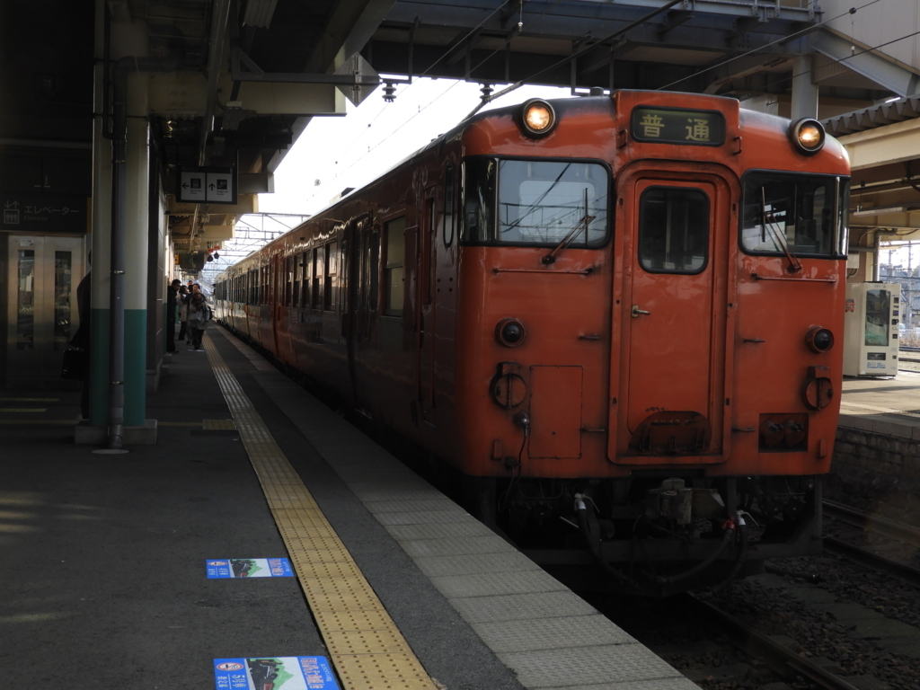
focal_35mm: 45
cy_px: 345
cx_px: 460
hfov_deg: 42.1
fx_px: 1196
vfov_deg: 32.2
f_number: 4
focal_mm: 8.1
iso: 100
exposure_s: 1/250
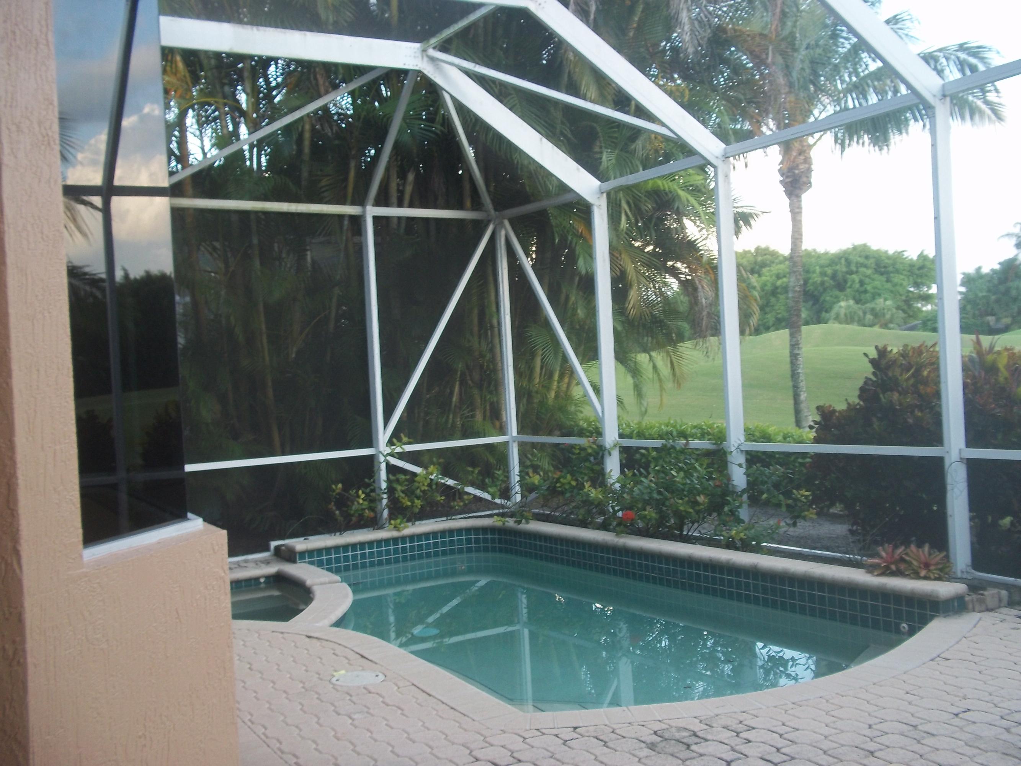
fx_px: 1062
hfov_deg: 51.4
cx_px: 510
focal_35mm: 36
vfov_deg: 39.7
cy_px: 383
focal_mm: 6.5
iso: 80
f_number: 3.1
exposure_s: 1/30
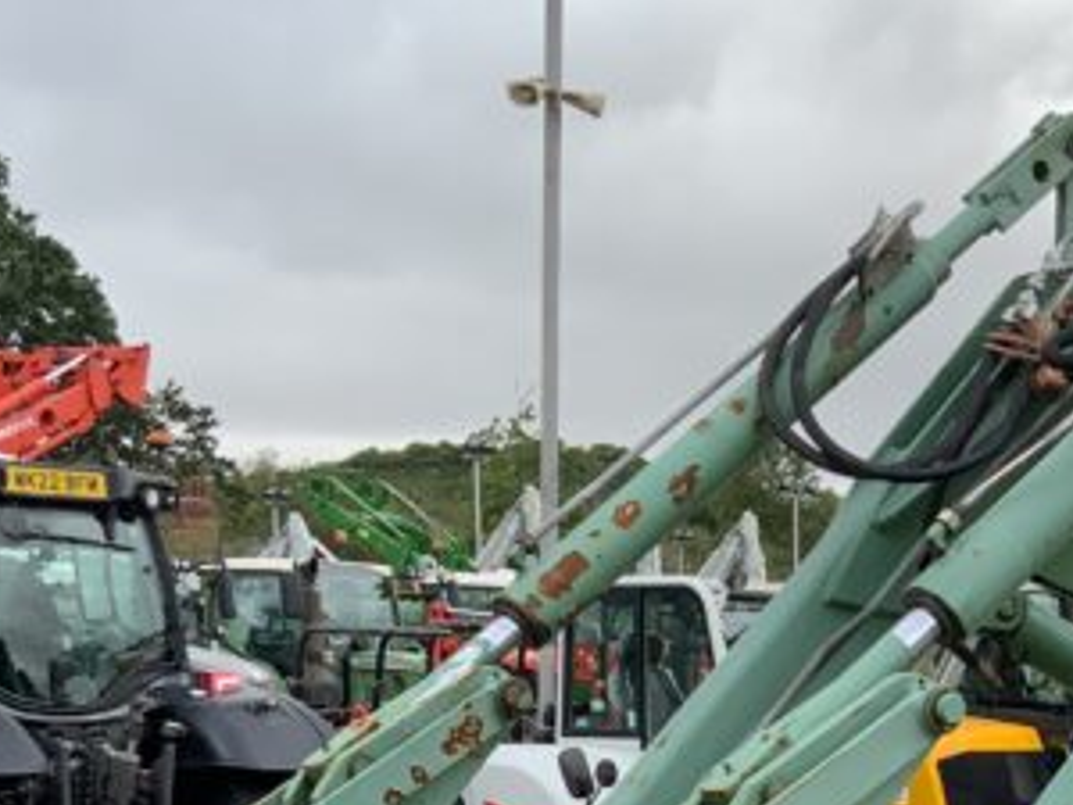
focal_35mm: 99
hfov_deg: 18.8
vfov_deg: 14.5
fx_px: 3069
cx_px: 1259
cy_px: 959
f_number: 1.8
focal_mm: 3
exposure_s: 1/739
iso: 16
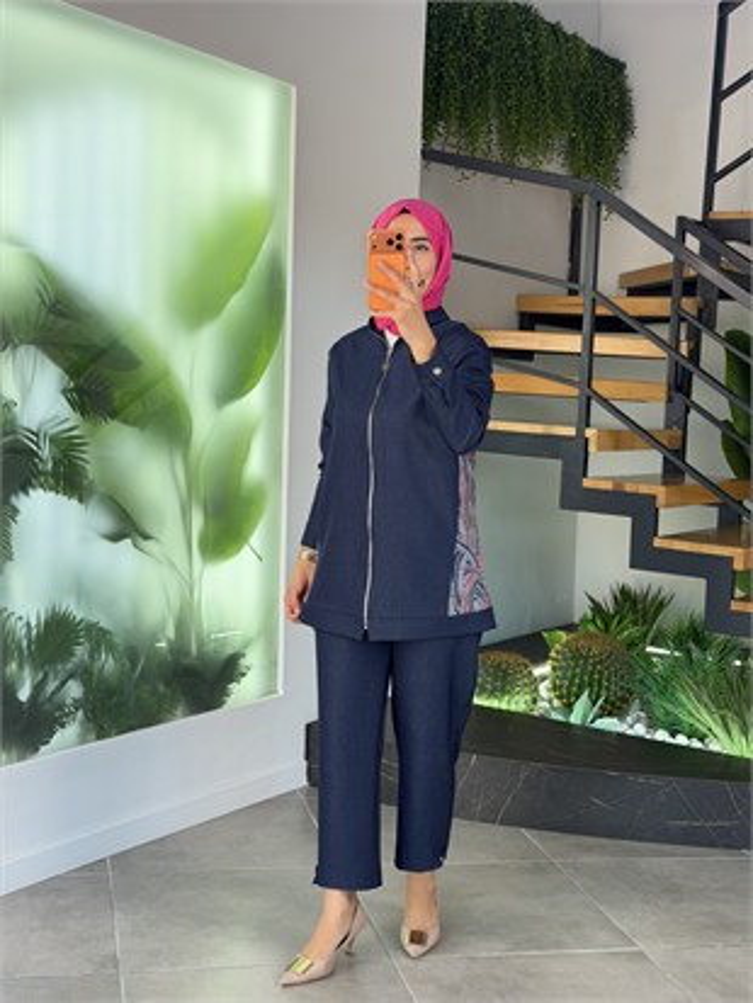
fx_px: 1391
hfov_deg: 30.3
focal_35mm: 48
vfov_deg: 39.6
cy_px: 502
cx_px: 376
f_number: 1.78
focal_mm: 6.76
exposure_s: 1/177
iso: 80
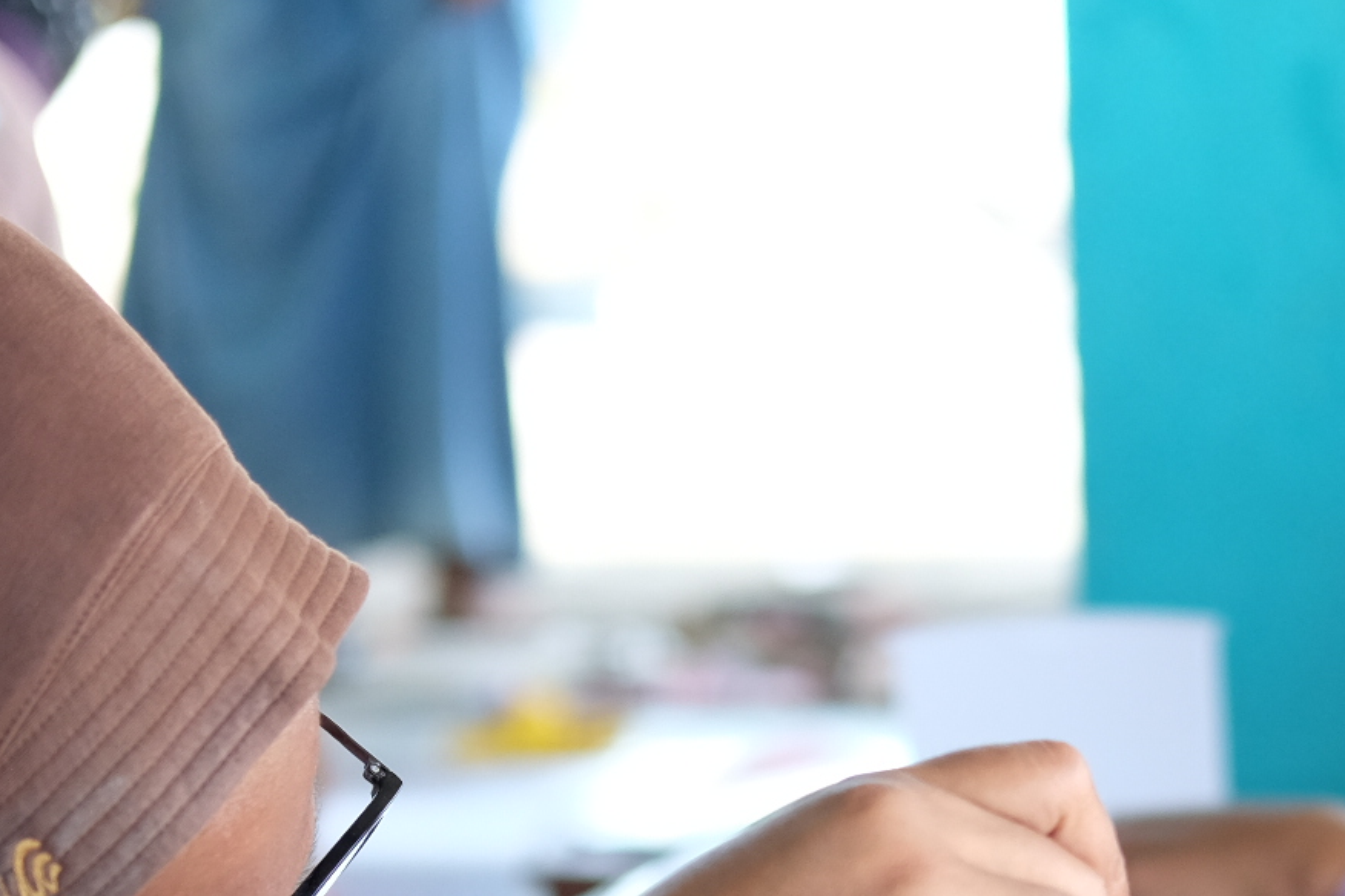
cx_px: 1078
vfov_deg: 8.9
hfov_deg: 13.5
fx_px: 5641
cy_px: 1227
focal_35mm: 151
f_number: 2
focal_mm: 35
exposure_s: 1/1000
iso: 640
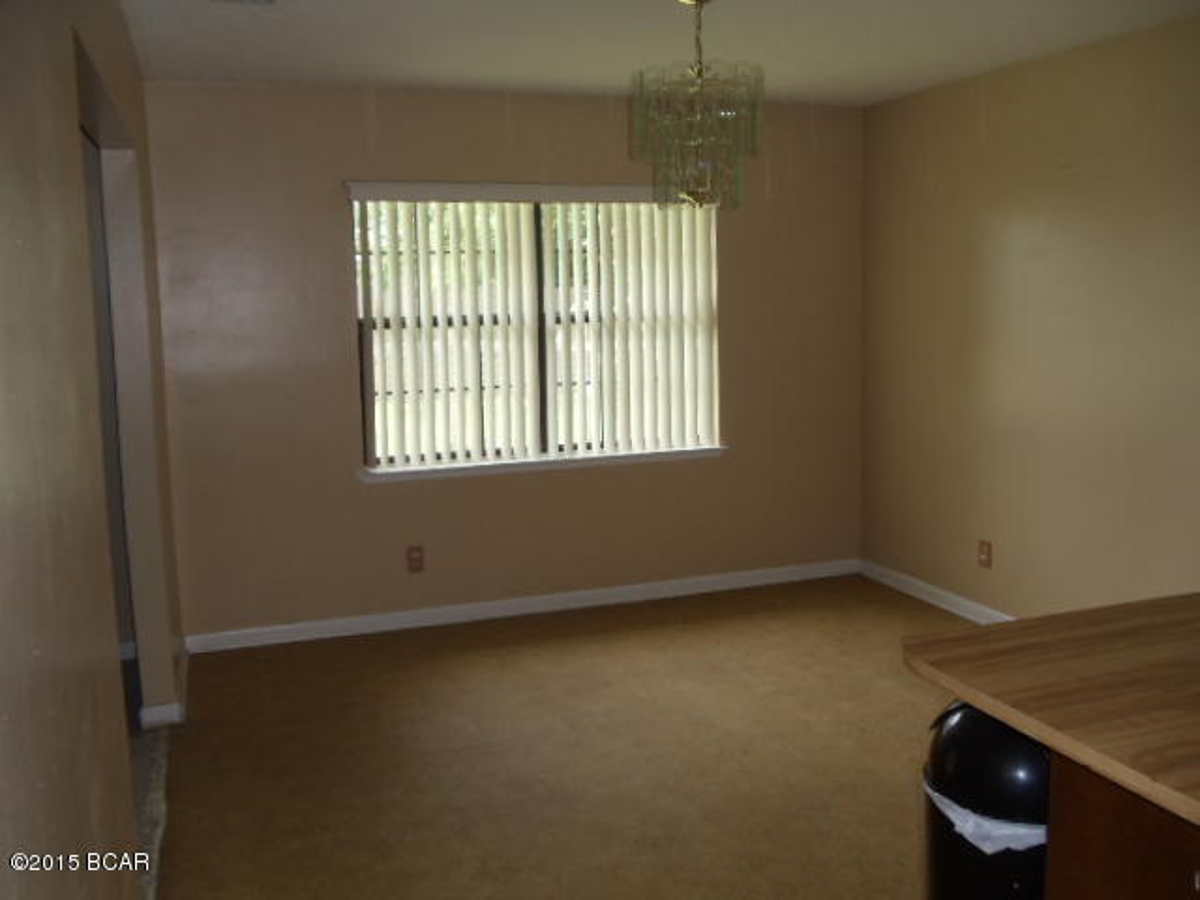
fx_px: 1525
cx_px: 600
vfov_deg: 32.9
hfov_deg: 42.9
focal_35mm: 44
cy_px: 450
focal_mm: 6
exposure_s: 1/30
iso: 100
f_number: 3.5
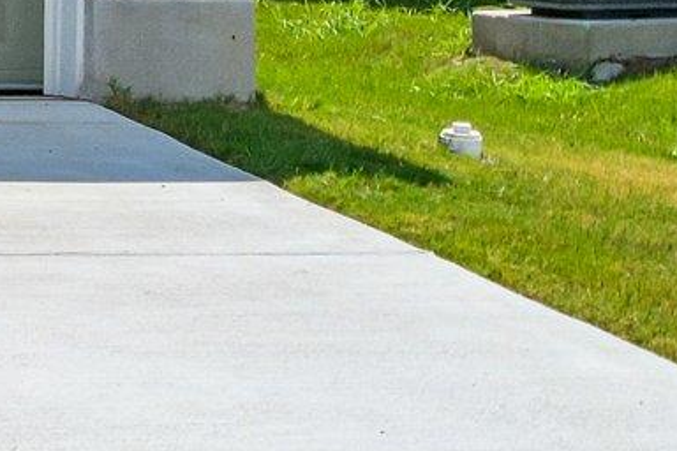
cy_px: -387
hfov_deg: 9.4
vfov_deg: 7.0
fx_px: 3610
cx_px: -1037
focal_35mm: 192
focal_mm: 24
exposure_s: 1/800
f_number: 8
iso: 400
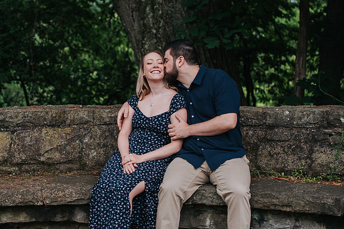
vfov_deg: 21.6
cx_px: 134
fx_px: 601
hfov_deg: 31.8
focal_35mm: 63
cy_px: 115
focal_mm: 50
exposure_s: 1/320
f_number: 2.8
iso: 100
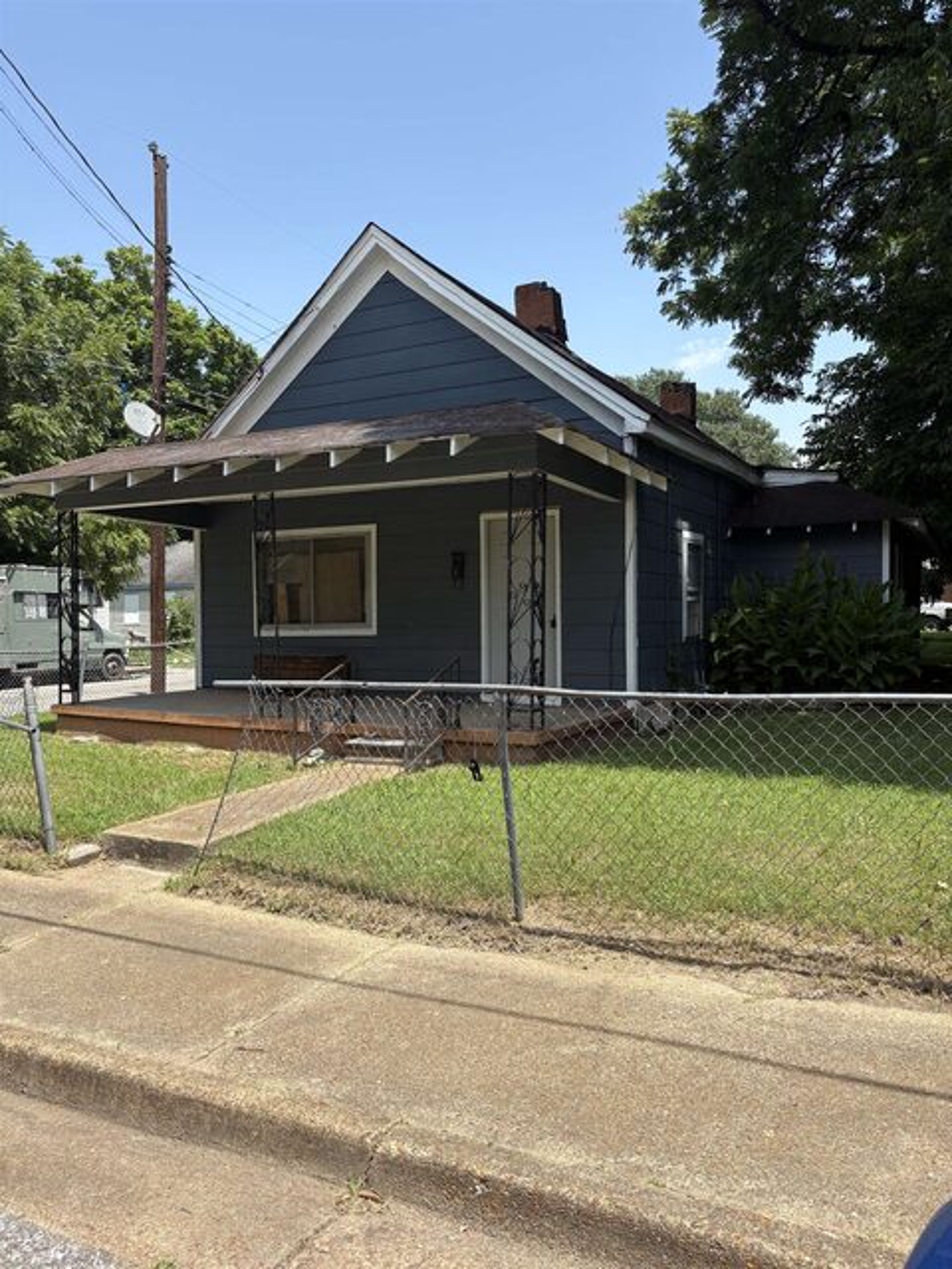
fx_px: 953
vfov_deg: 67.3
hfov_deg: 53.1
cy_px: 634
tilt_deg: -1.0
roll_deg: -1.1
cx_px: 476
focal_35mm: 26
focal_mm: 5.96
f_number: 1.6
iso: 50
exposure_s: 1/2208
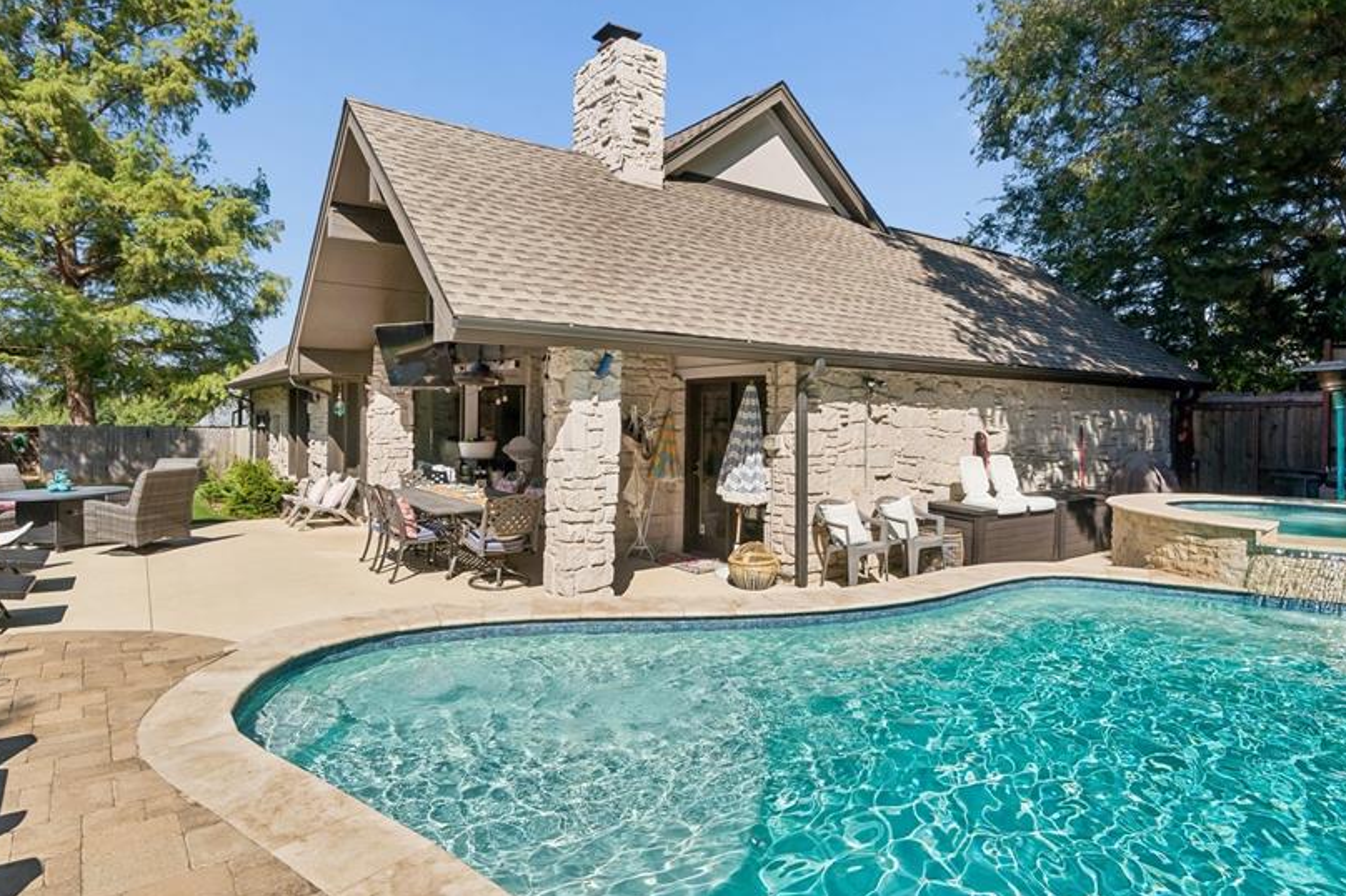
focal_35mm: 19
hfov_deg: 86.9
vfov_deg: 64.4
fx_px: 710
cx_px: 674
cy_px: 406
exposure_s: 1/500
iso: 100
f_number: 9
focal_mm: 10
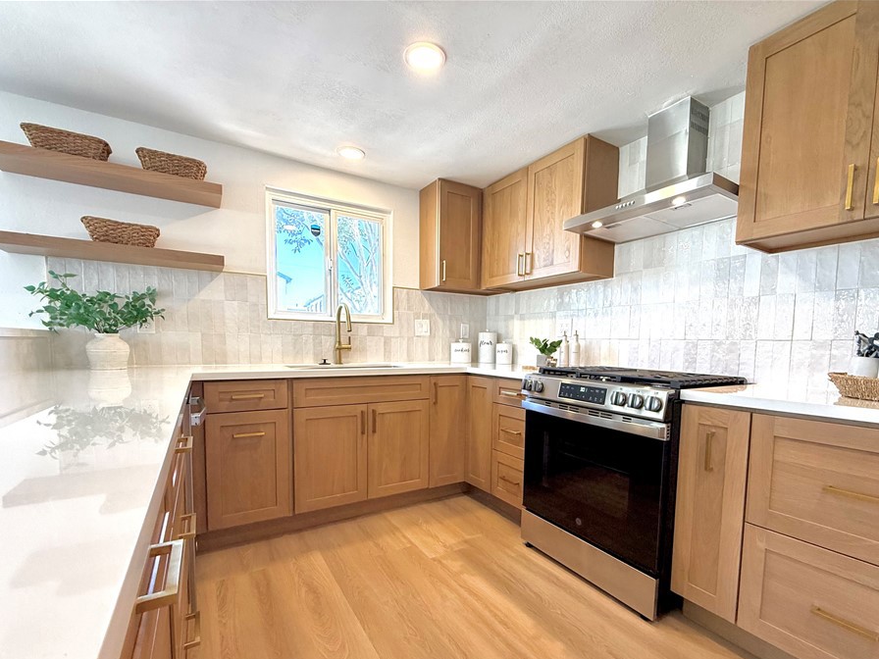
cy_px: 376
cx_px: 455
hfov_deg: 94.5
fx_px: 406
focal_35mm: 16
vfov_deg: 77.7
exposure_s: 1/120
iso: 200
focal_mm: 2.22
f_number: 2.2
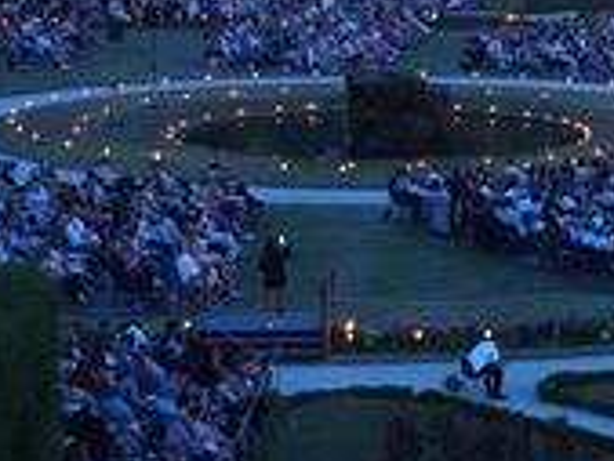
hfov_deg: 12.0
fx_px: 2822
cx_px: 825
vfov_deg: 9.2
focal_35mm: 159
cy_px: -180
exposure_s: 1/40
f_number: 2.8
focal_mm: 35
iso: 10000
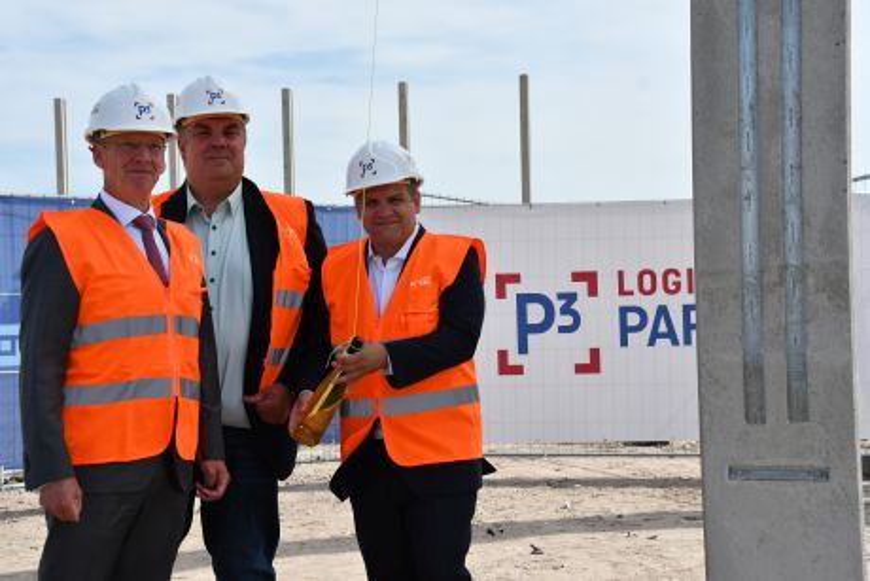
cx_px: 435
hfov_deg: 30.5
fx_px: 1595
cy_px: 290
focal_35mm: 66
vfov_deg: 20.6
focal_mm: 44
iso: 400
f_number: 8
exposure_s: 1/1250
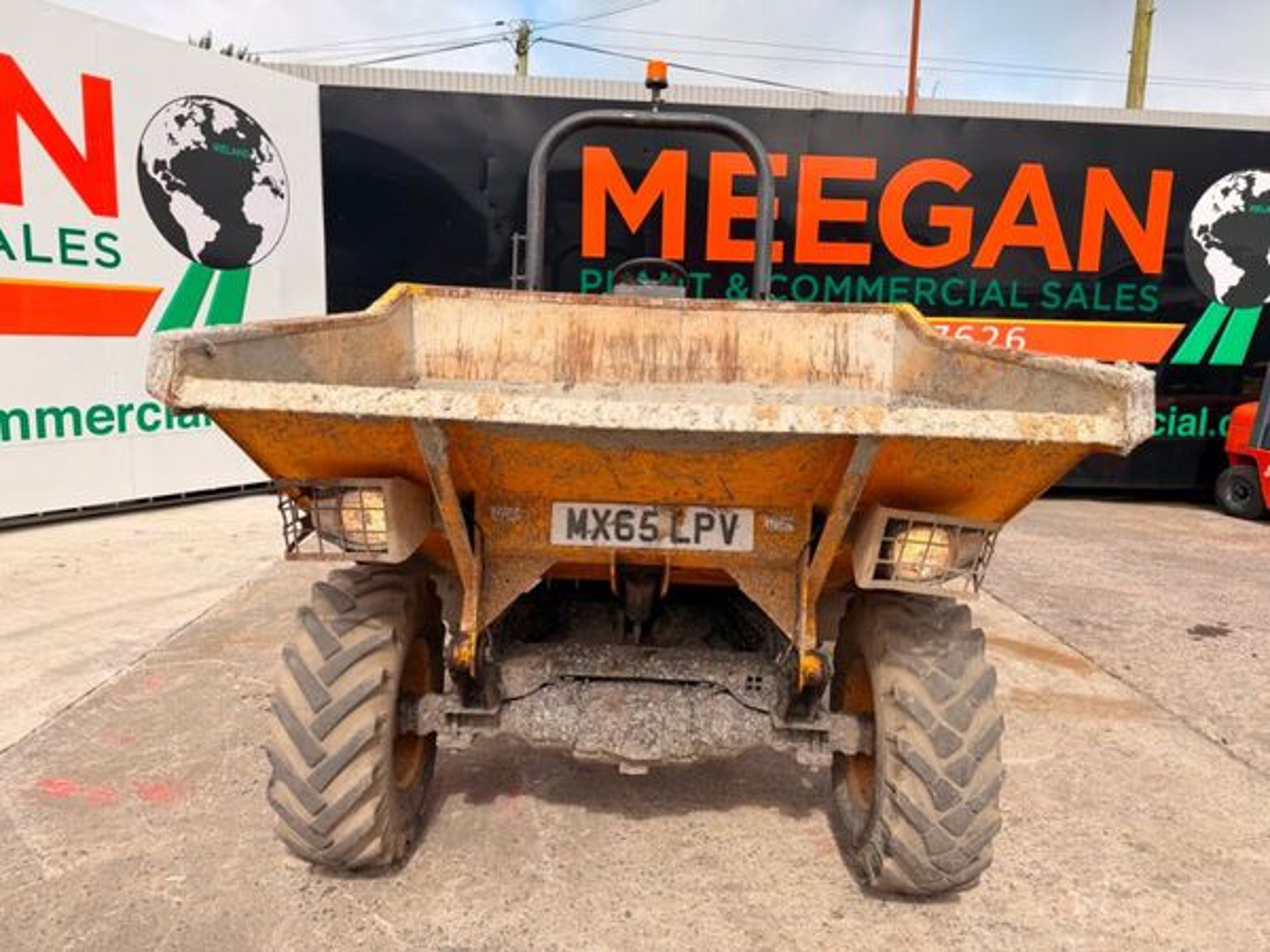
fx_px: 881
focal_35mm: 24
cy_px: 476
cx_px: 635
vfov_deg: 56.8
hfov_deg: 71.6
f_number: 1.78
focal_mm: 6.76
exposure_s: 1/3425
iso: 80
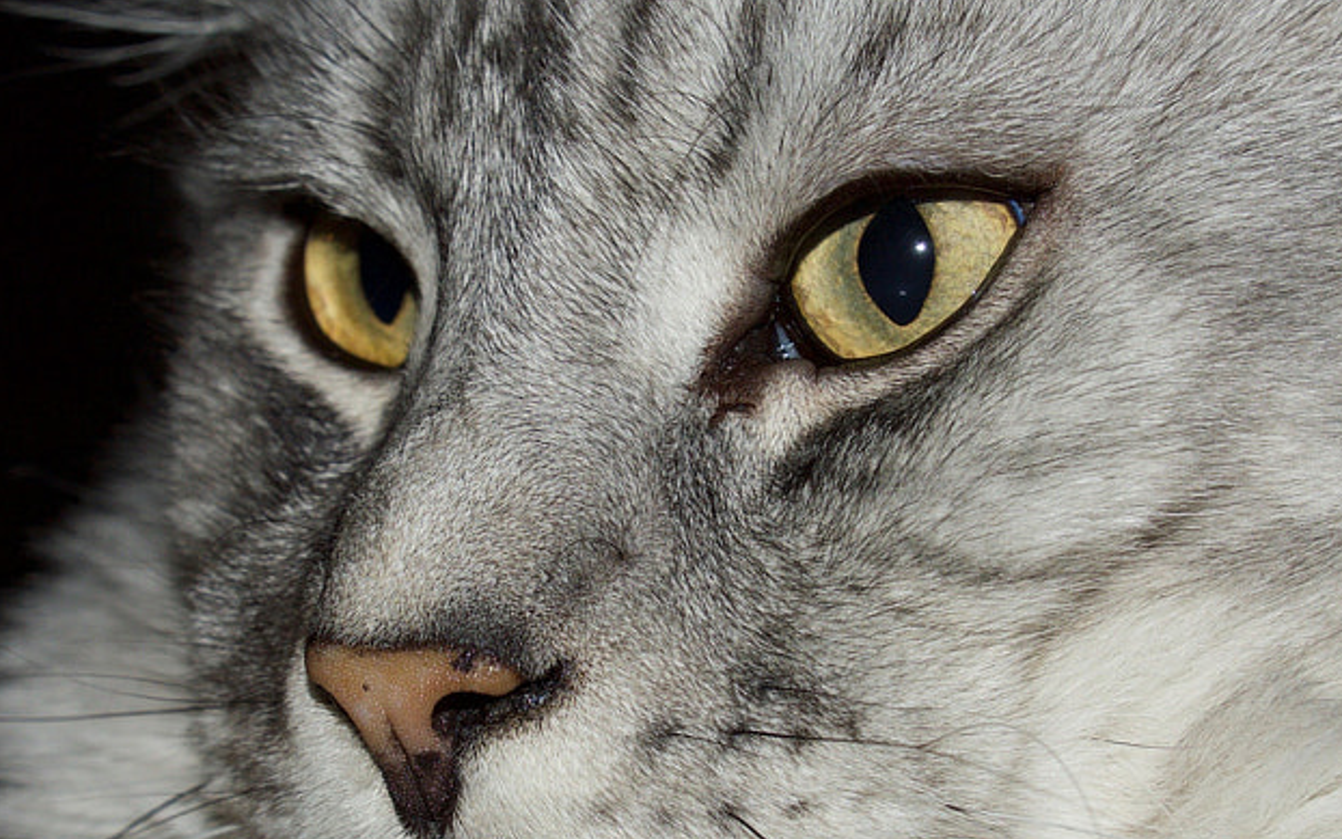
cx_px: 682
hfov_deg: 17.7
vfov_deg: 11.1
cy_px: 498
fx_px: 4316
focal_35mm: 118
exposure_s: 1/60
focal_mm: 30
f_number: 5.6
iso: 100
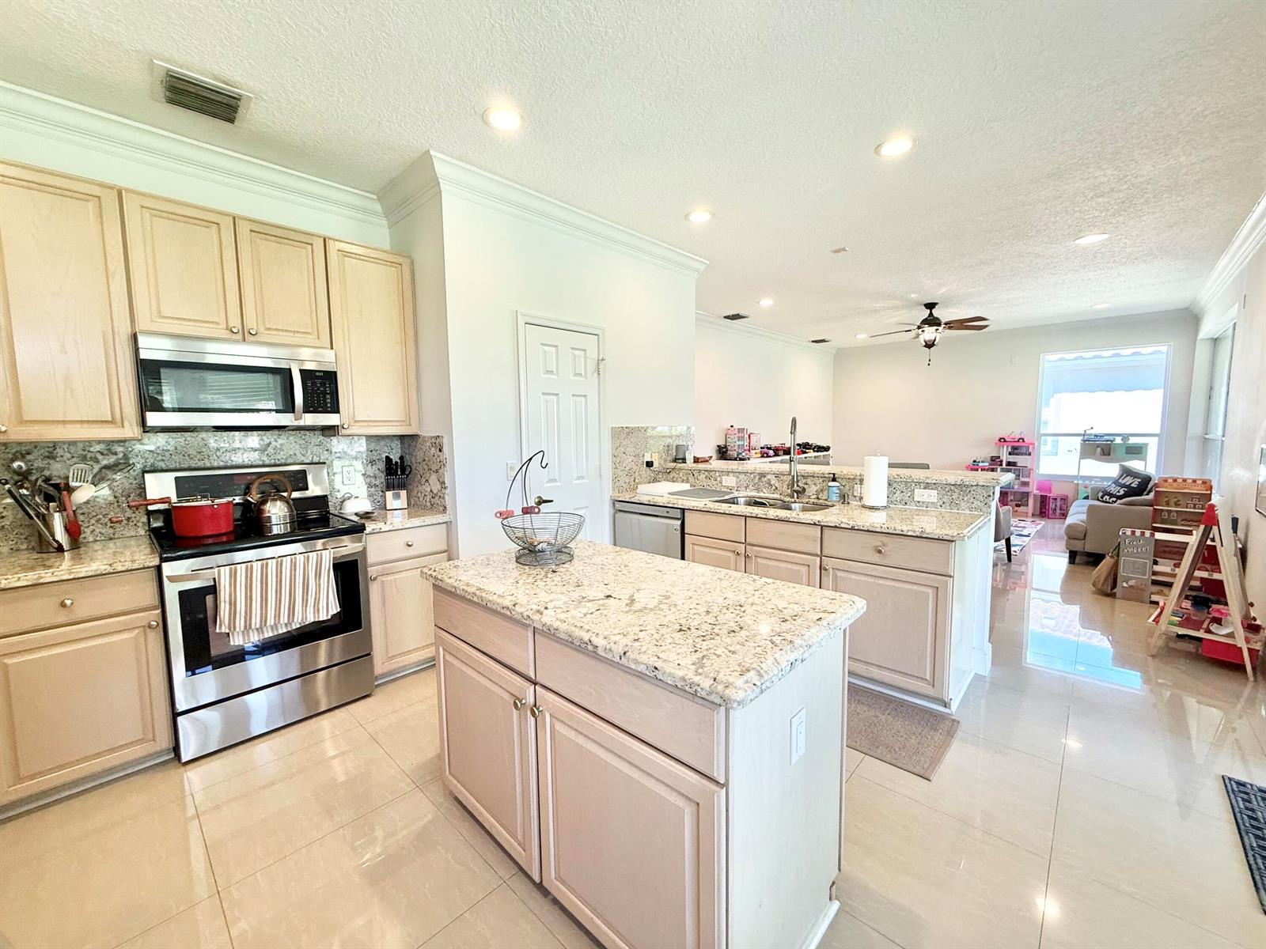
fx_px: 512
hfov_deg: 102.1
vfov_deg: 85.7
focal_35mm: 14
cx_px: 633
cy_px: 474
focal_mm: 2.22
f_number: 2.2
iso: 125
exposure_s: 1/120
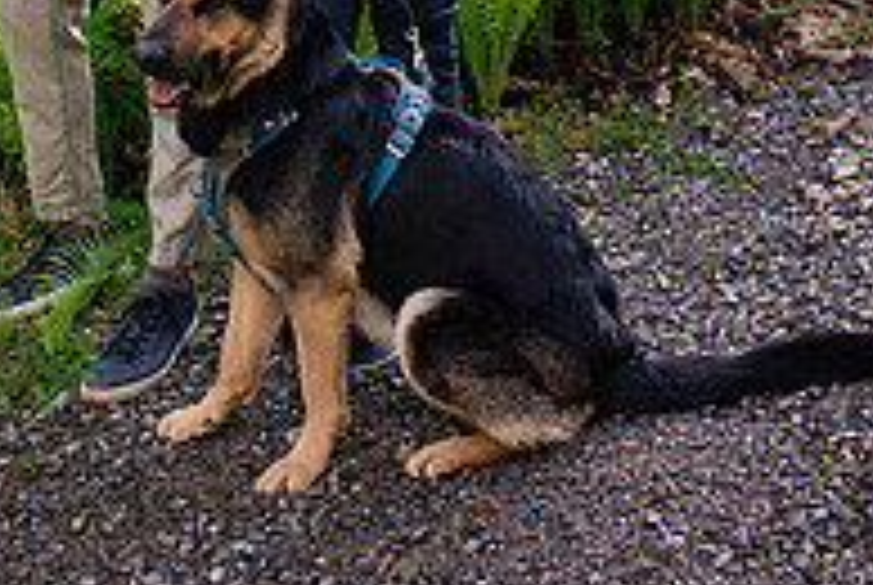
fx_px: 1967
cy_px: -297
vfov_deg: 15.6
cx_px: 356
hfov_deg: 25.0
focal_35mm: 81
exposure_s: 1/1250
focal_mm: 35
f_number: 4.5
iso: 800
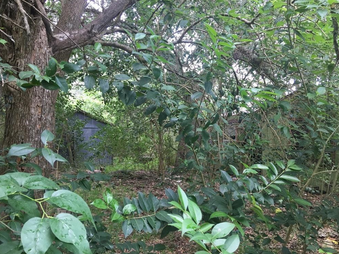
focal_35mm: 30
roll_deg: -1.1
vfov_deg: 46.8
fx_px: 294
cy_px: 130
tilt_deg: +2.6
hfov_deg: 60.0
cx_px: 166
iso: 32
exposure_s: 1/30
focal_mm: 4.15
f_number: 2.2
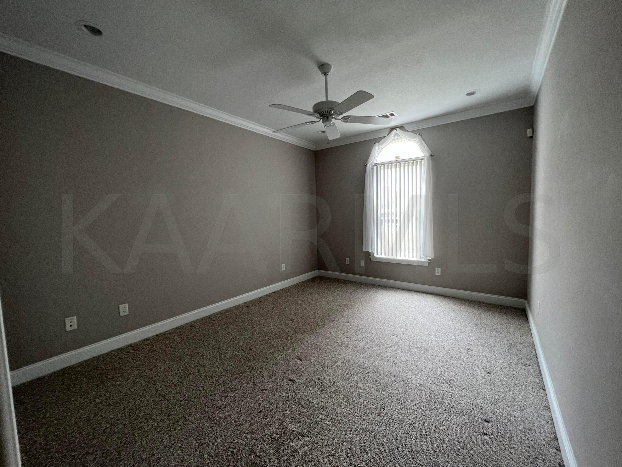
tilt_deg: -4.2
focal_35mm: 13
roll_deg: +1.5
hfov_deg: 106.2
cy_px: 234
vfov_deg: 89.9
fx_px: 234
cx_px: 311
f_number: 1.8
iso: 160
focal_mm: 1.57
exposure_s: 1/120
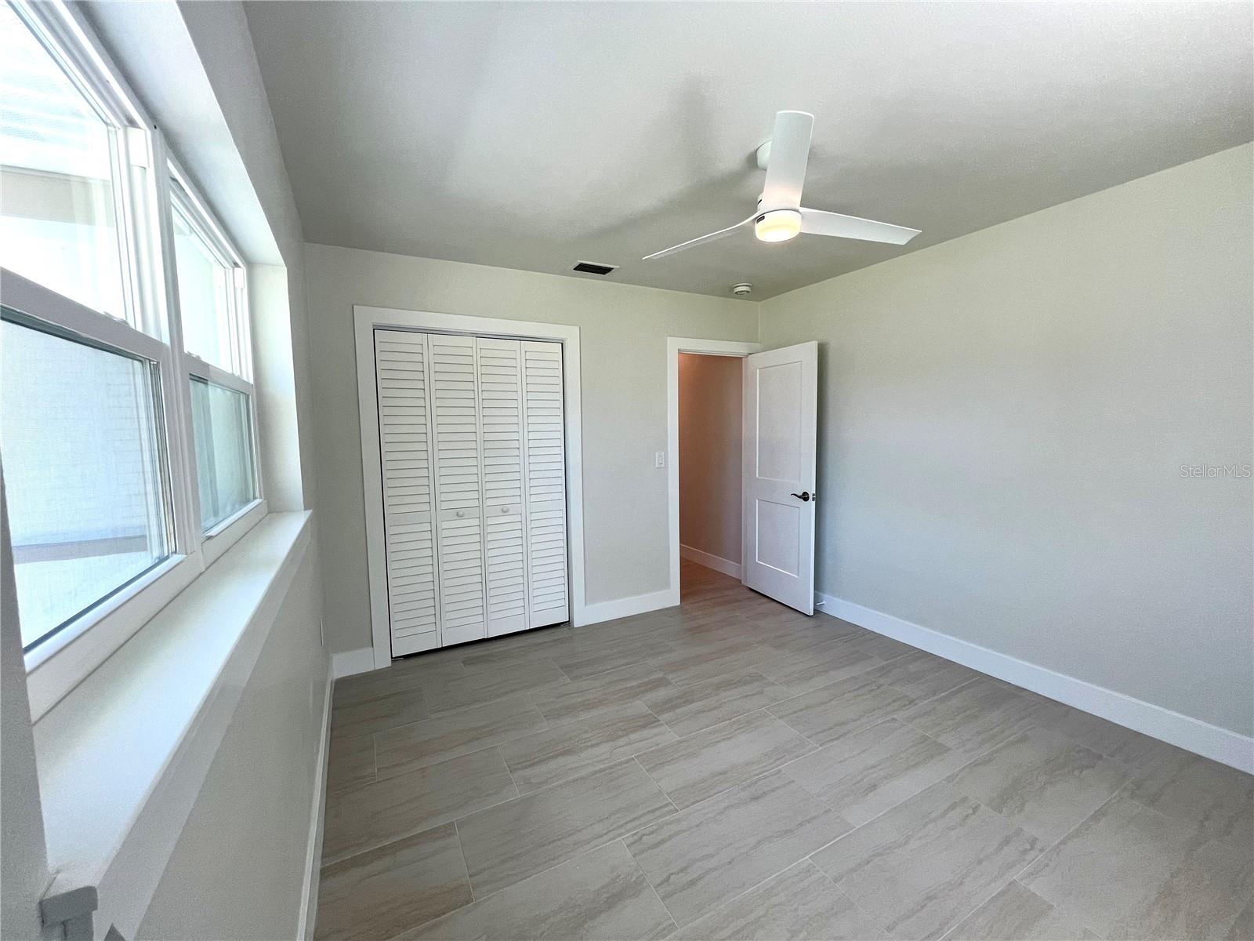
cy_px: 470
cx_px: 627
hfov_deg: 106.2
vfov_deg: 89.9
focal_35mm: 13
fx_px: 471
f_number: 1.8
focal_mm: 1.57
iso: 80
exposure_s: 1/120
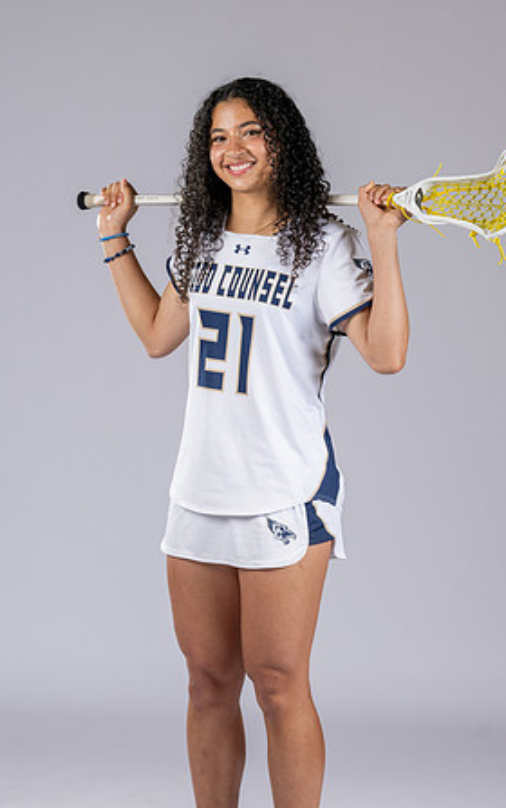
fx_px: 3150
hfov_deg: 9.2
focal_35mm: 143
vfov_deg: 14.6
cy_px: 403
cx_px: 246
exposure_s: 1/200
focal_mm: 93
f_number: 6.3
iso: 250
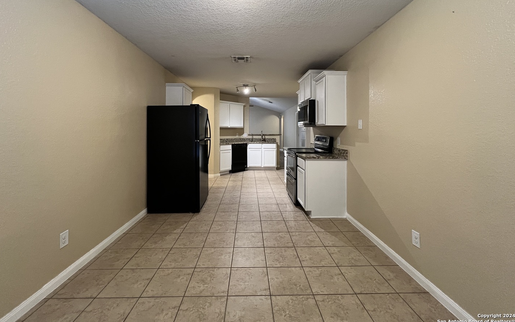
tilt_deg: +0.2
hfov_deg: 105.3
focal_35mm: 14
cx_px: 254
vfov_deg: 77.7
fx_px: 197
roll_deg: -1.2
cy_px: 128
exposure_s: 1/60
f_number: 1.8
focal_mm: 1.57
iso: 500
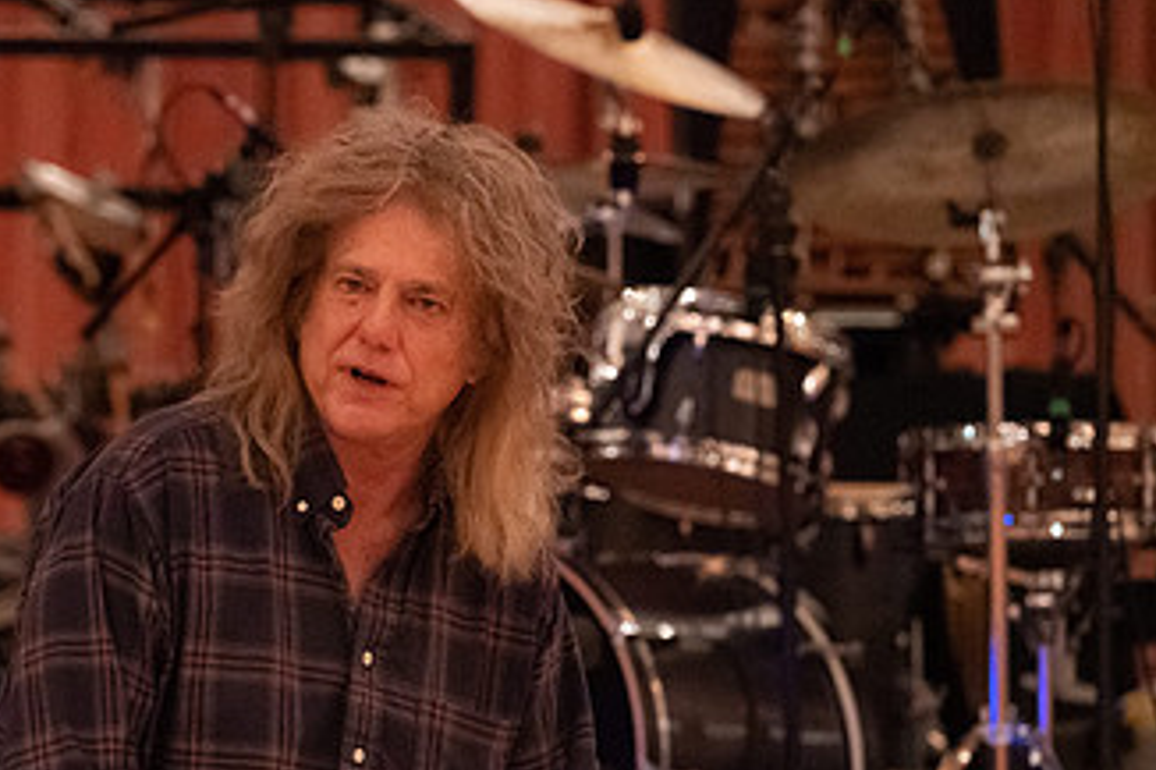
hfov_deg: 7.0
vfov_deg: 4.7
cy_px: 584
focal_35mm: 294
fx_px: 9435
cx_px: 199
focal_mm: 165
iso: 20000
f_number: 4.5
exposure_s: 1/160
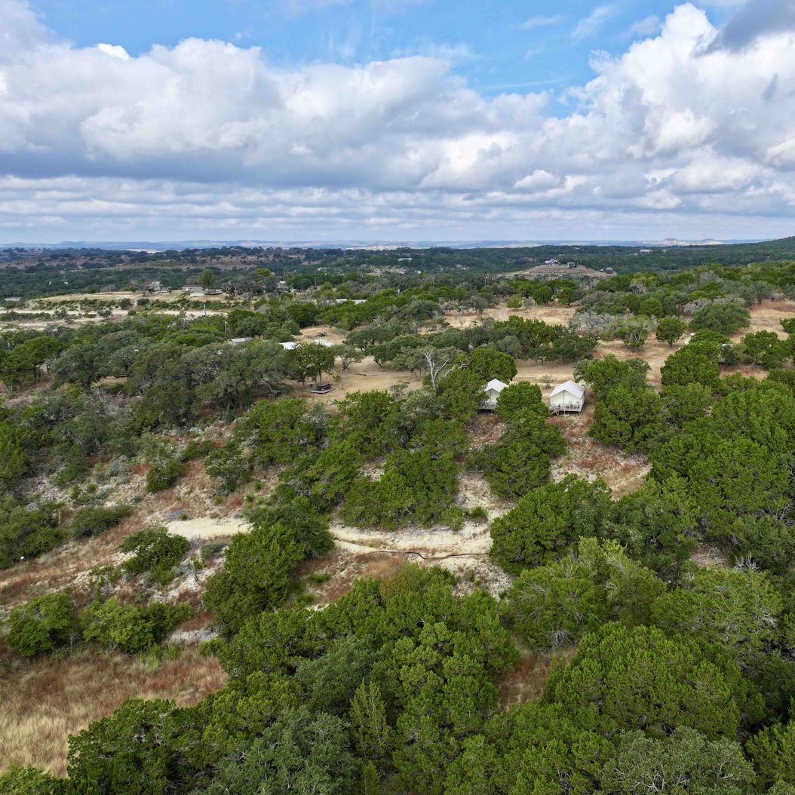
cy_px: 406
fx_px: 754
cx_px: 520
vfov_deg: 55.6
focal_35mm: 29
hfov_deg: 54.7
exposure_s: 1/1600
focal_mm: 12.29
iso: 190
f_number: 2.8
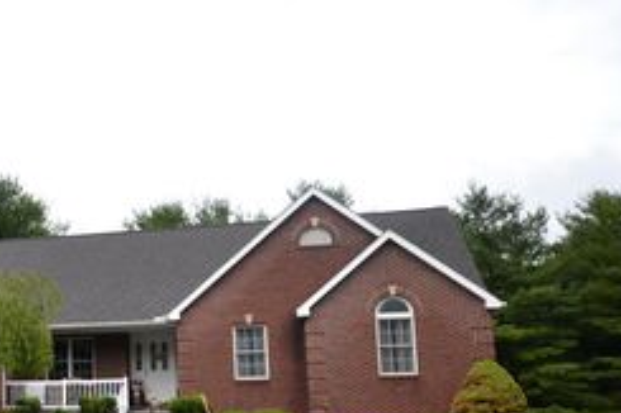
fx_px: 845
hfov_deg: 36.9
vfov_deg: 27.2
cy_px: 295
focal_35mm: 49
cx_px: 25
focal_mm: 16
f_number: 5.6
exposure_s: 1/200
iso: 100
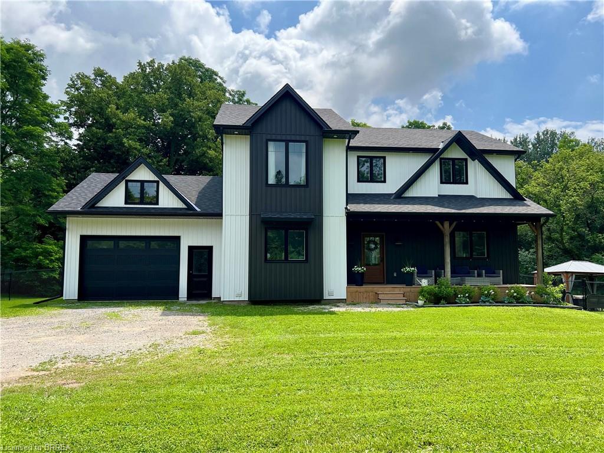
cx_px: 302
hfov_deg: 67.3
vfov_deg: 53.1
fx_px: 454
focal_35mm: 26
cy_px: 226
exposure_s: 1/3831
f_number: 1.5
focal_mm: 5.7
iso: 50
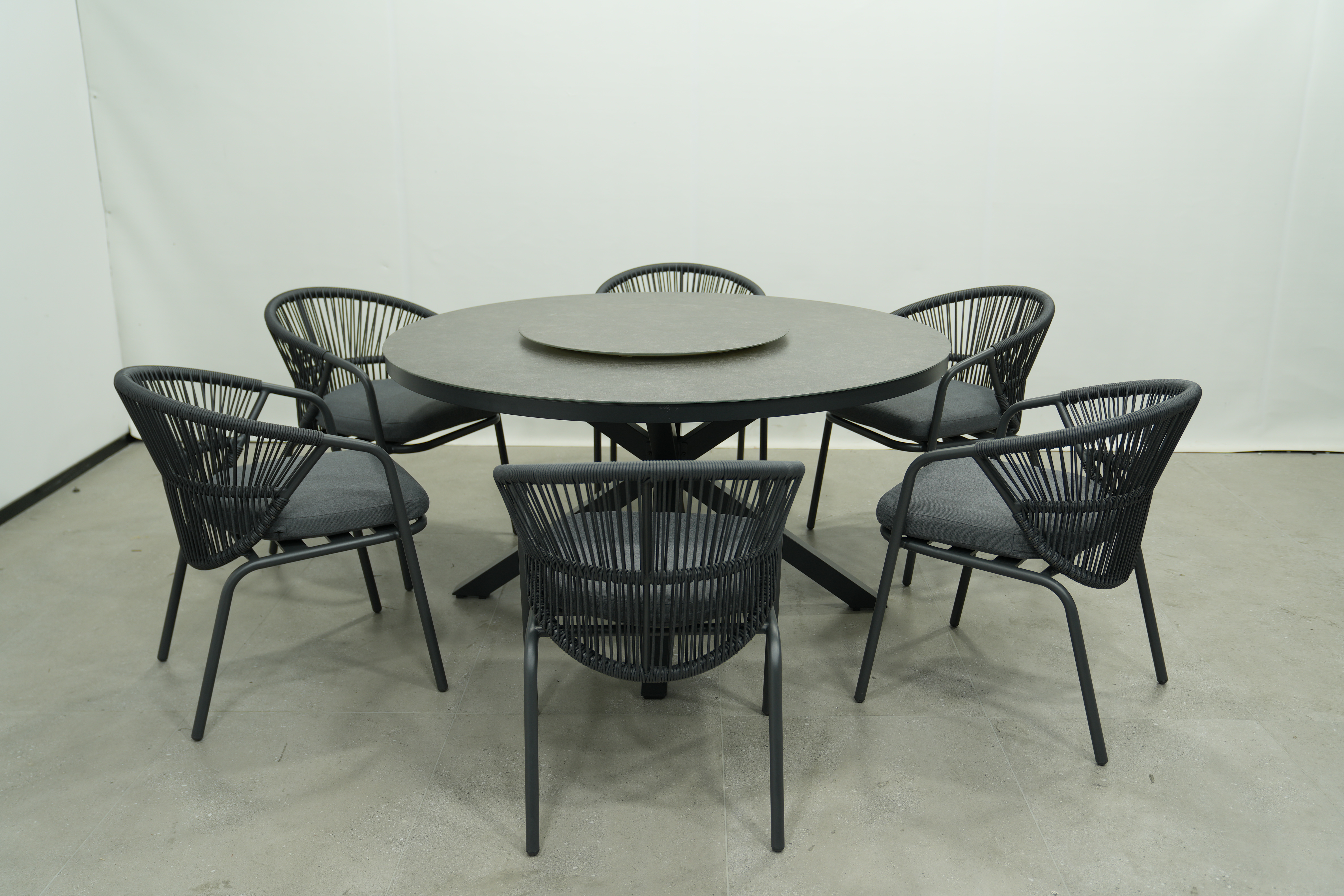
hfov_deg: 54.4
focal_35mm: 35
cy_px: 448
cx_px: 672
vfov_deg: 37.9
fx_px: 1307
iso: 100
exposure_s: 1/40
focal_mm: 35
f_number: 3.2
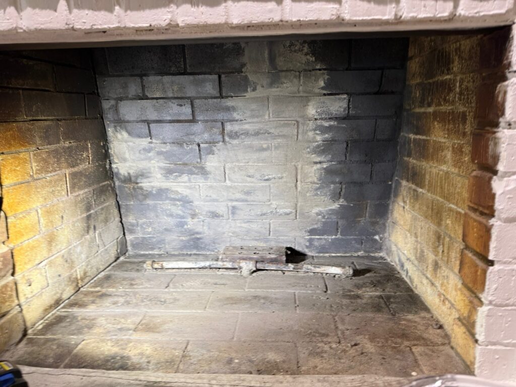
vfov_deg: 56.8
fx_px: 358
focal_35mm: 24
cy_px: 194
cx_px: 258
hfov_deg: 71.6
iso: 200
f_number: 1.78
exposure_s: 1/50
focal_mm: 6.76
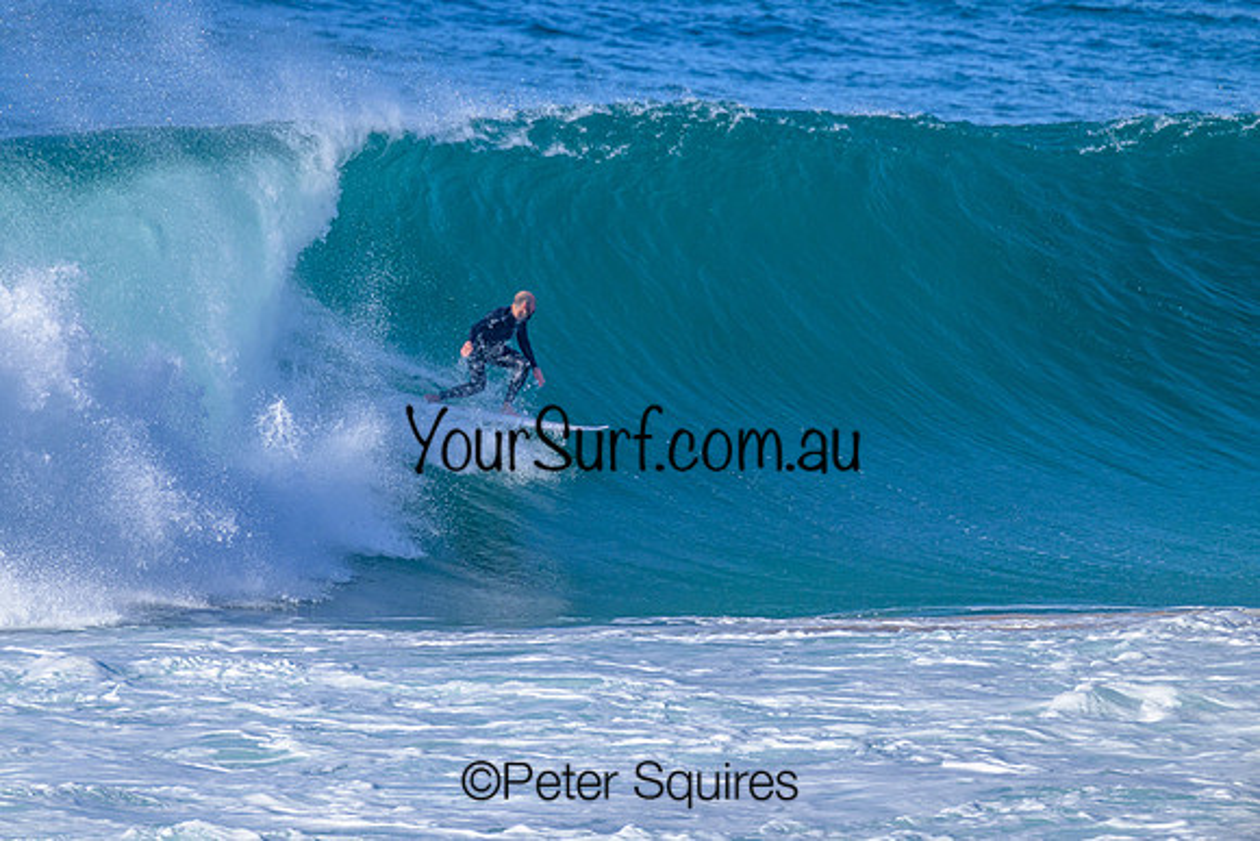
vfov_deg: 2.0
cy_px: 321
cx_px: 481
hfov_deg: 3.0
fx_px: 24254
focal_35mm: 693
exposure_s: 1/2000
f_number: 8
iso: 640
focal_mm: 560
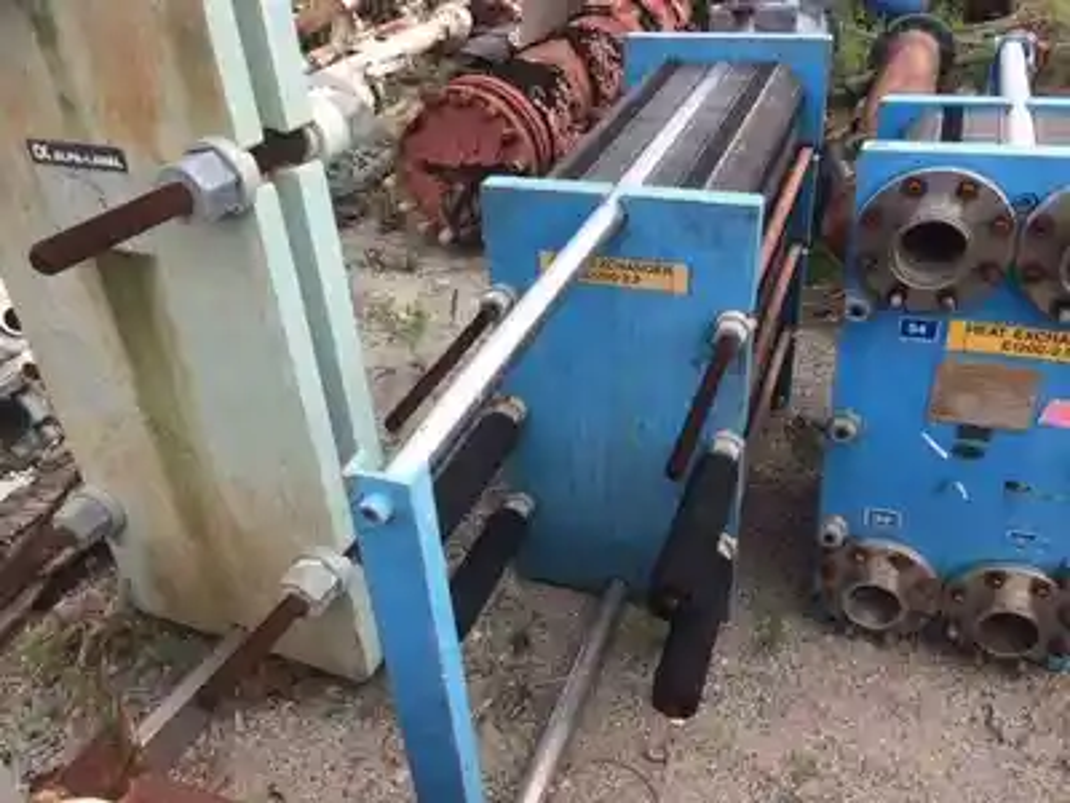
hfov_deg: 61.7
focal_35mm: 29
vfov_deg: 48.2
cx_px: 535
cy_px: 402
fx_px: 896
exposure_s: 1/1053
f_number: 2.2
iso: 32
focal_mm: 4.15
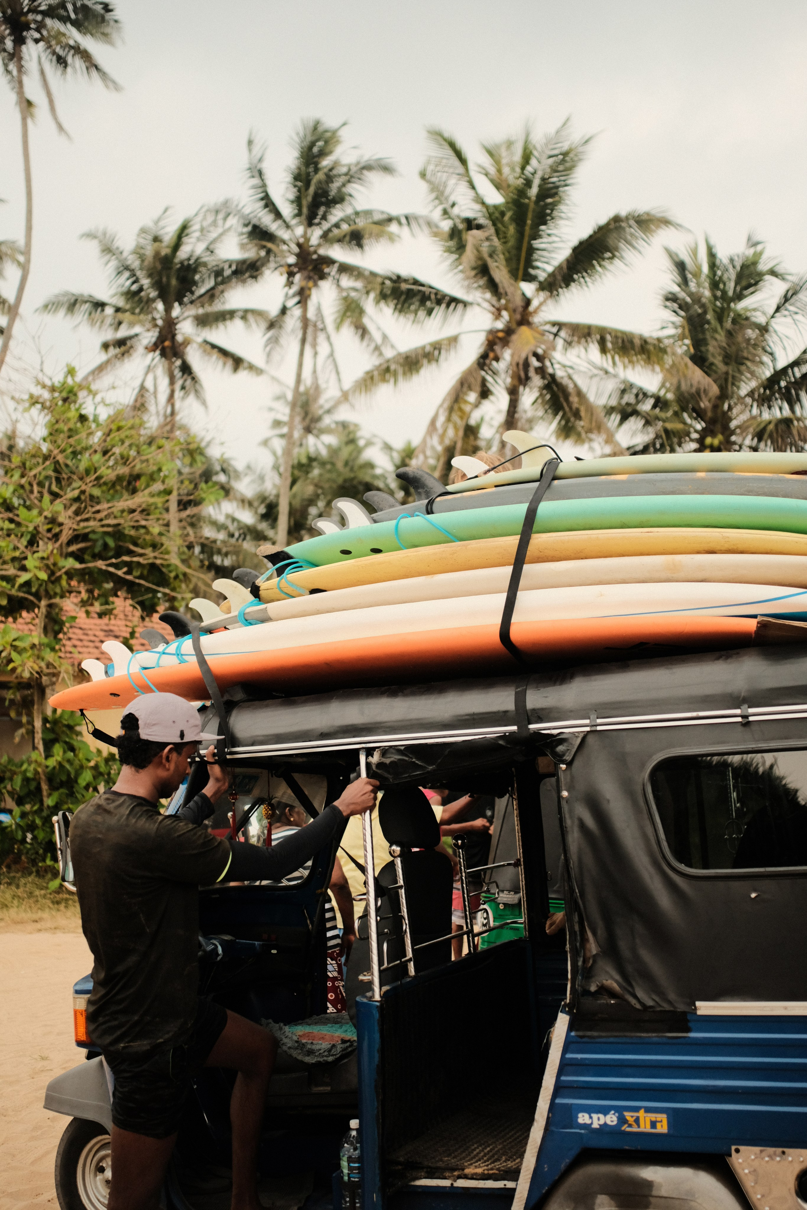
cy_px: 605
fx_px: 1278
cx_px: 404
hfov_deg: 35.1
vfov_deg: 50.7
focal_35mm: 38
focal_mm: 25
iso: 800
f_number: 1.7
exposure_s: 1/500
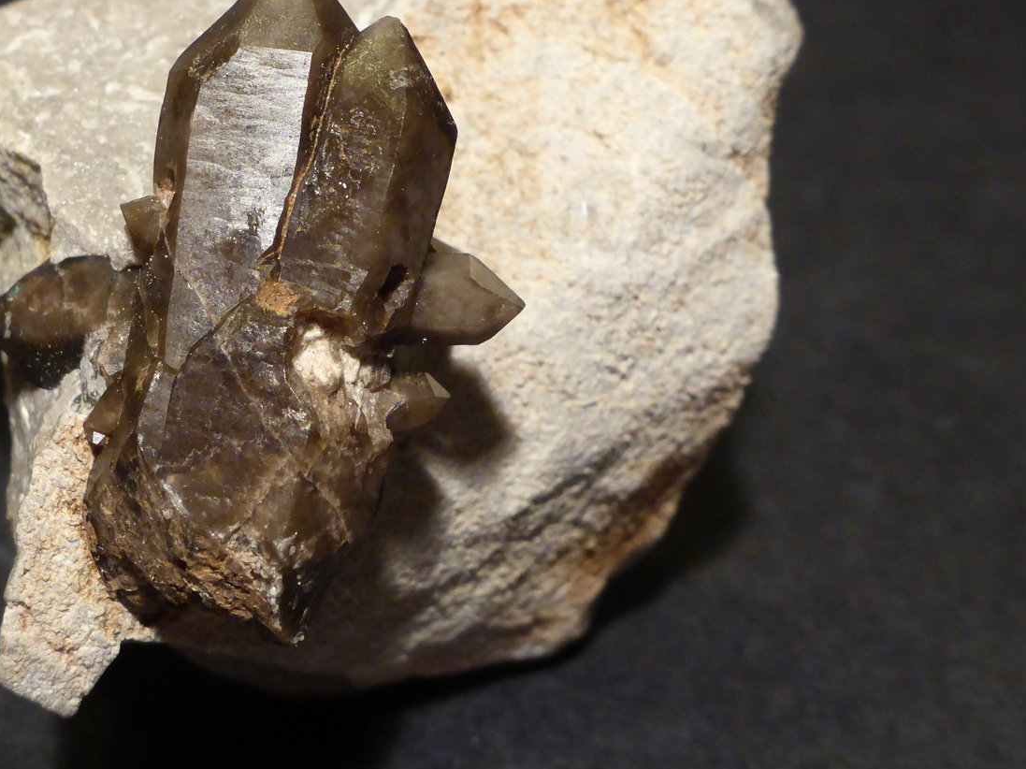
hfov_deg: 21.9
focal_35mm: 89
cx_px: 341
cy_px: 274
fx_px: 2637
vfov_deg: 16.6
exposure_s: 1/13
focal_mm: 10.3
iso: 400
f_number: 4.7
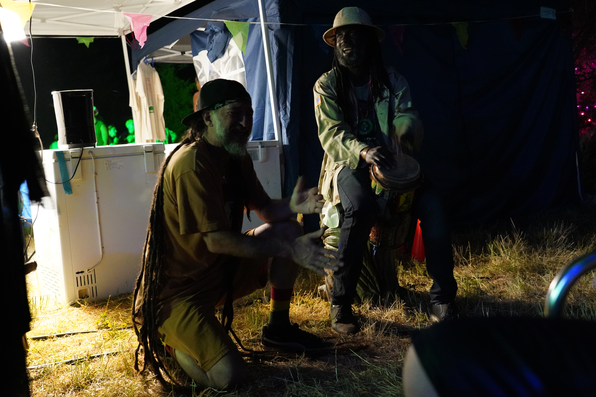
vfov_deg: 35.1
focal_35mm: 38
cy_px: 198
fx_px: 629
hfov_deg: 50.7
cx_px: 298
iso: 12800
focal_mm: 38
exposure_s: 1/15
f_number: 4
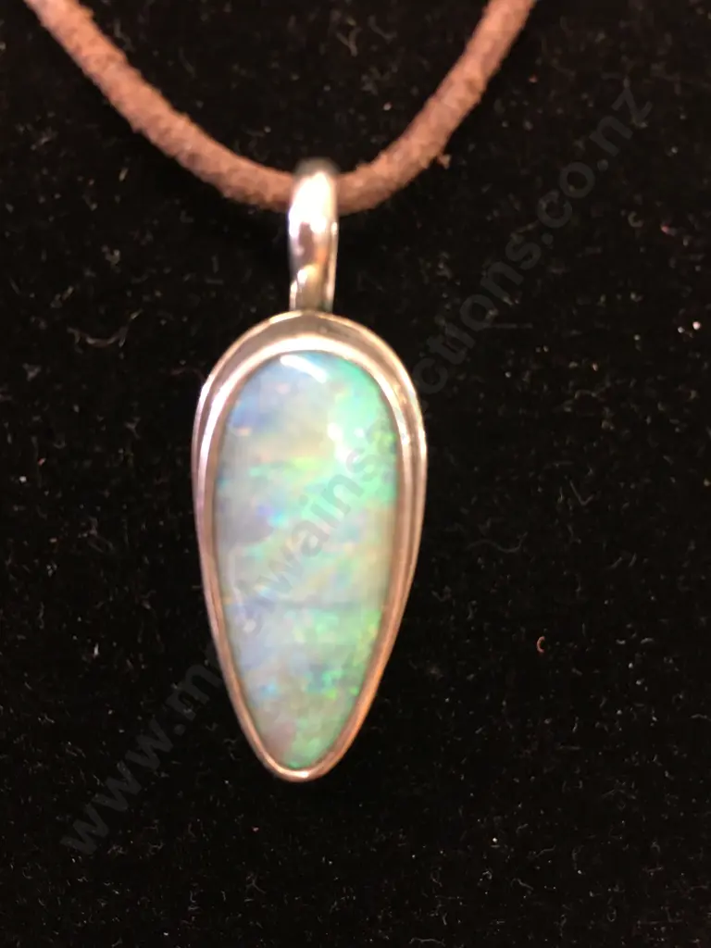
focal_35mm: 29
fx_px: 794
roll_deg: -0.1
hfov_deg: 48.2
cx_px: 356
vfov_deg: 61.7
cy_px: 474
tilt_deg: -34.8
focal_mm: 4.15
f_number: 2.2
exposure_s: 1/10
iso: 100
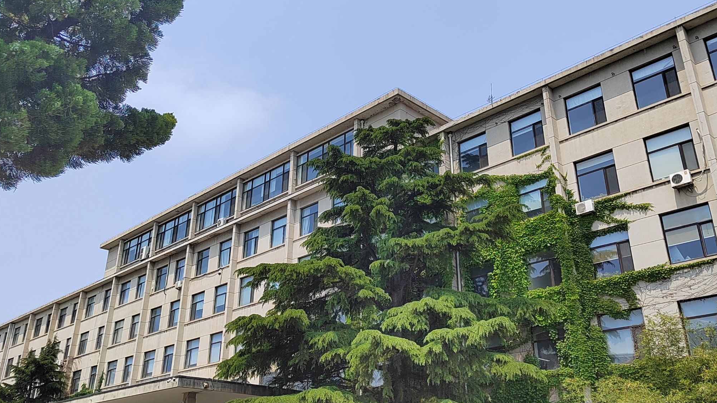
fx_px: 646
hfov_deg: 58.0
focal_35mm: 34
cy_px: 174
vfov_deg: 34.6
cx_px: 360
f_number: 1.9
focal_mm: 5.52
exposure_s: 1/2000
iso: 243
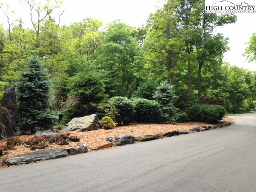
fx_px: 244
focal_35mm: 33
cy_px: 96
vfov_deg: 42.9
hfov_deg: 55.4
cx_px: 128
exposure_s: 1/547
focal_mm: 4.12
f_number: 2.4
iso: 50
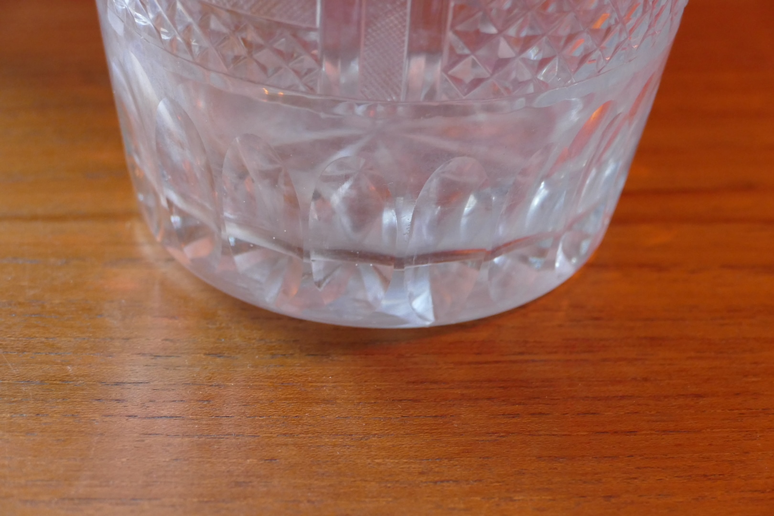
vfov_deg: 13.2
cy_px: 258
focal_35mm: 104
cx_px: 387
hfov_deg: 19.6
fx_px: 2236
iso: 1600
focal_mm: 37.79
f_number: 3.8
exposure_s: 1/25
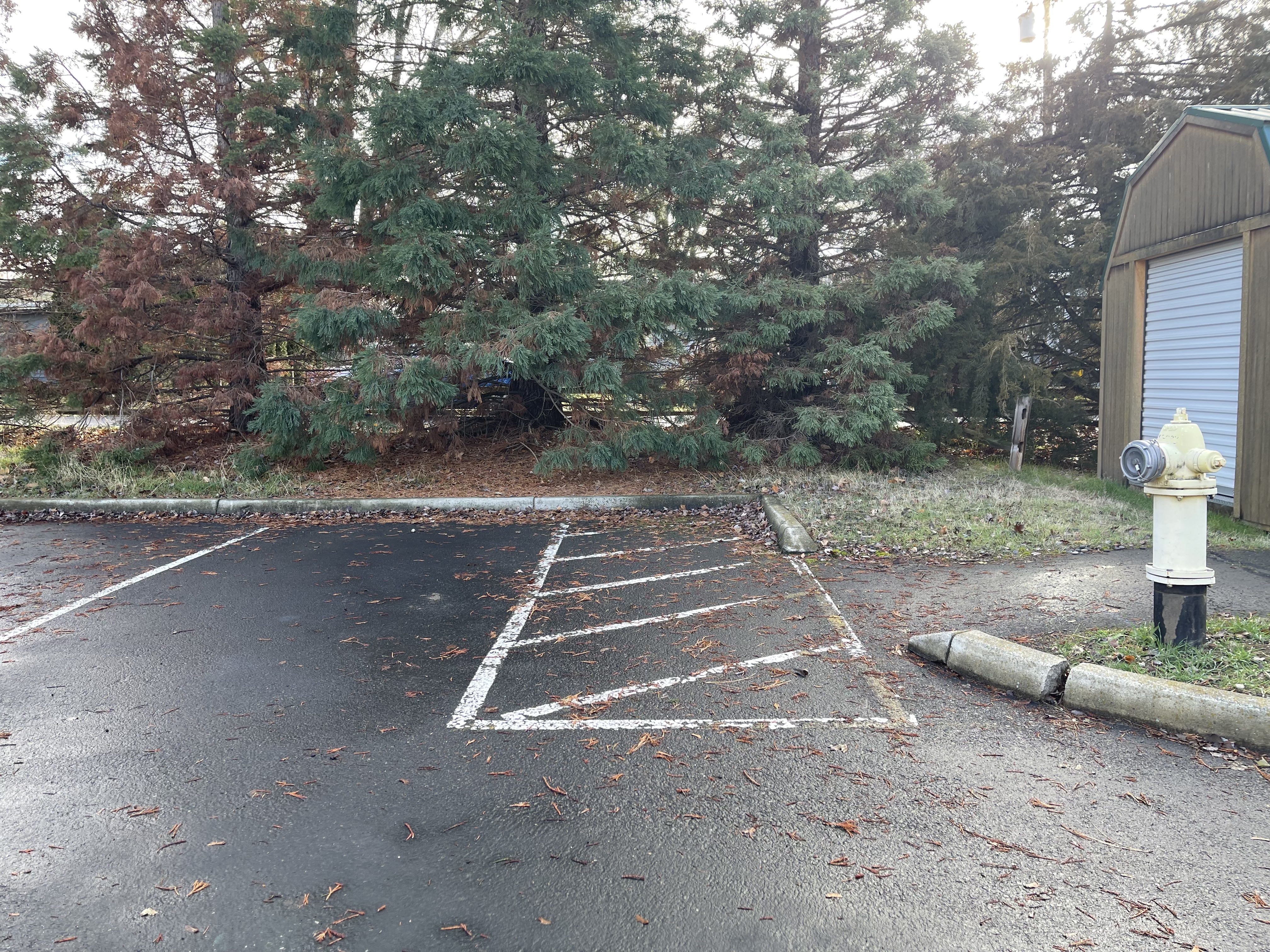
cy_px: 476
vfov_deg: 54.9
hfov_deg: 69.4
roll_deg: +0.2
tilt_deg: -4.8
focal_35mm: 25
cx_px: 635
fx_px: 917
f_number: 1.6
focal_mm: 5.1
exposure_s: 1/126
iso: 32
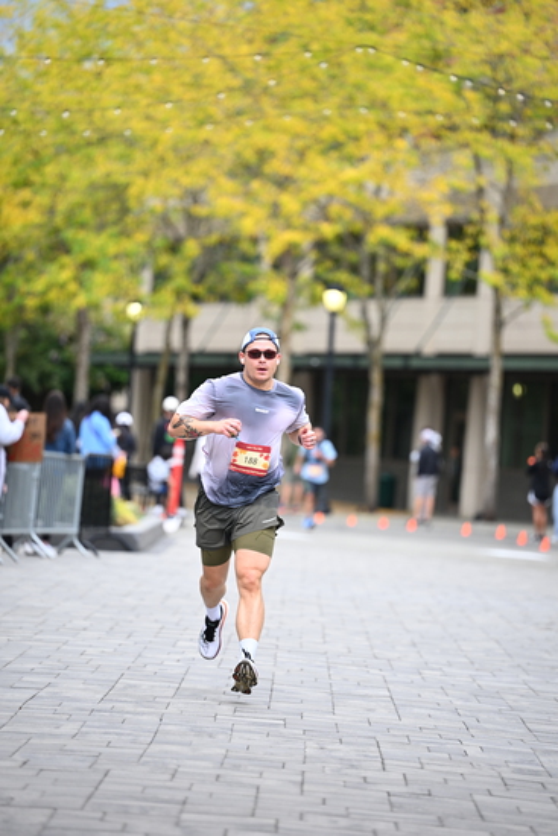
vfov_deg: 12.8
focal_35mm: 160
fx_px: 3717
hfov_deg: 8.6
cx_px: 279
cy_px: 418
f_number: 2.8
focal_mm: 160
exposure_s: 1/1600
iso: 640
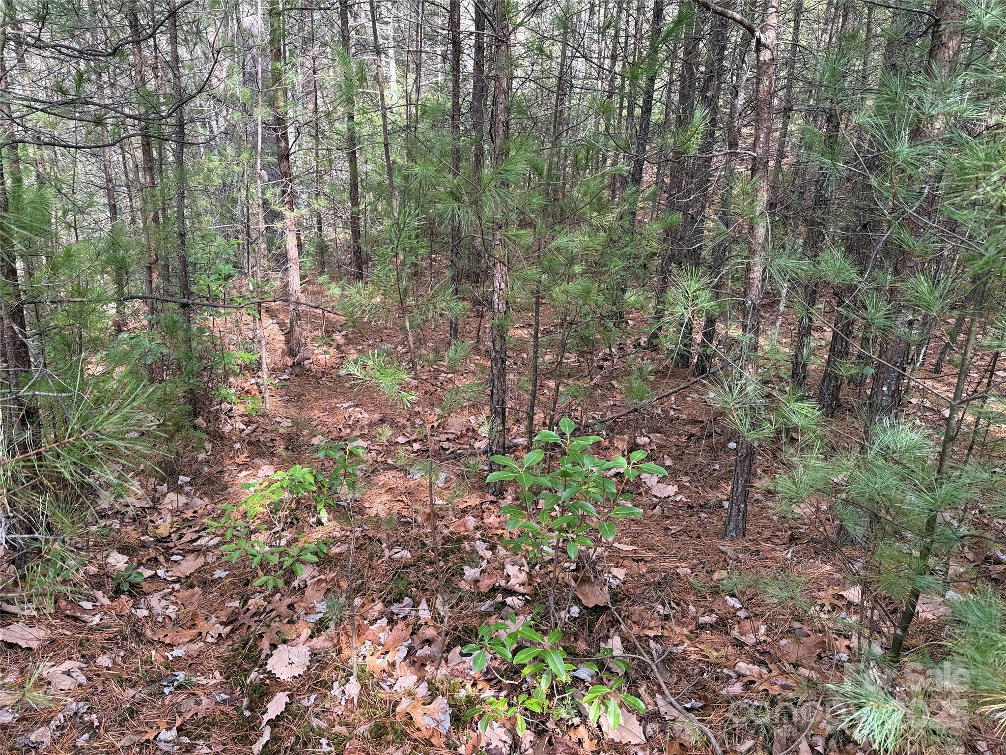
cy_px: 378
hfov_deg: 71.6
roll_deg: -1.7
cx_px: 503
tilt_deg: -15.1
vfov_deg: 56.8
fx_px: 697
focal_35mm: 24
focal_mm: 6.76
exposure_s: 1/215
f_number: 1.78
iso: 64
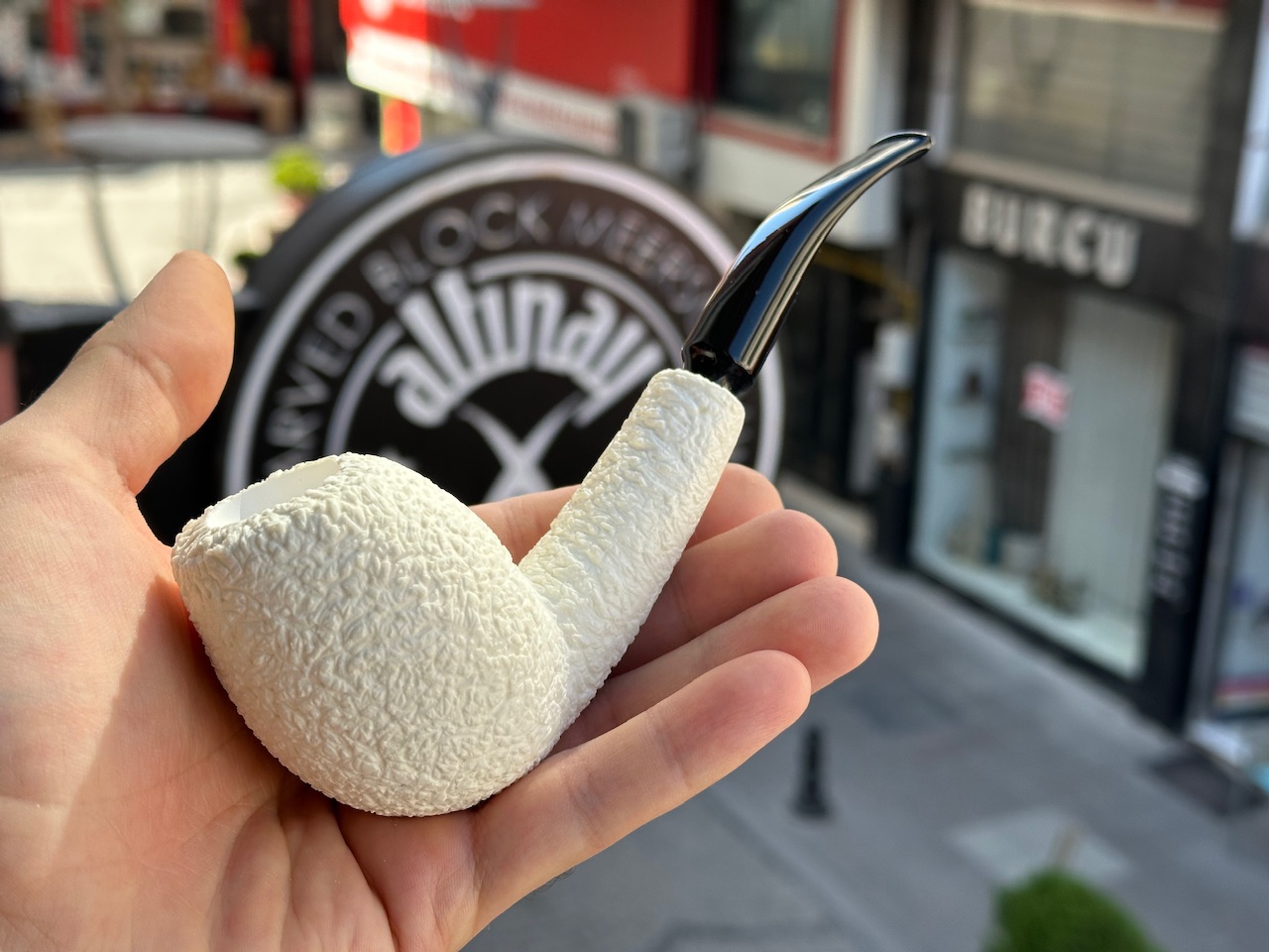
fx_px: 1760
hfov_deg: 39.7
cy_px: 476
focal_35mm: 48
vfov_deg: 30.3
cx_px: 634
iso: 64
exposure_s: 1/681
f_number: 1.78
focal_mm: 6.86
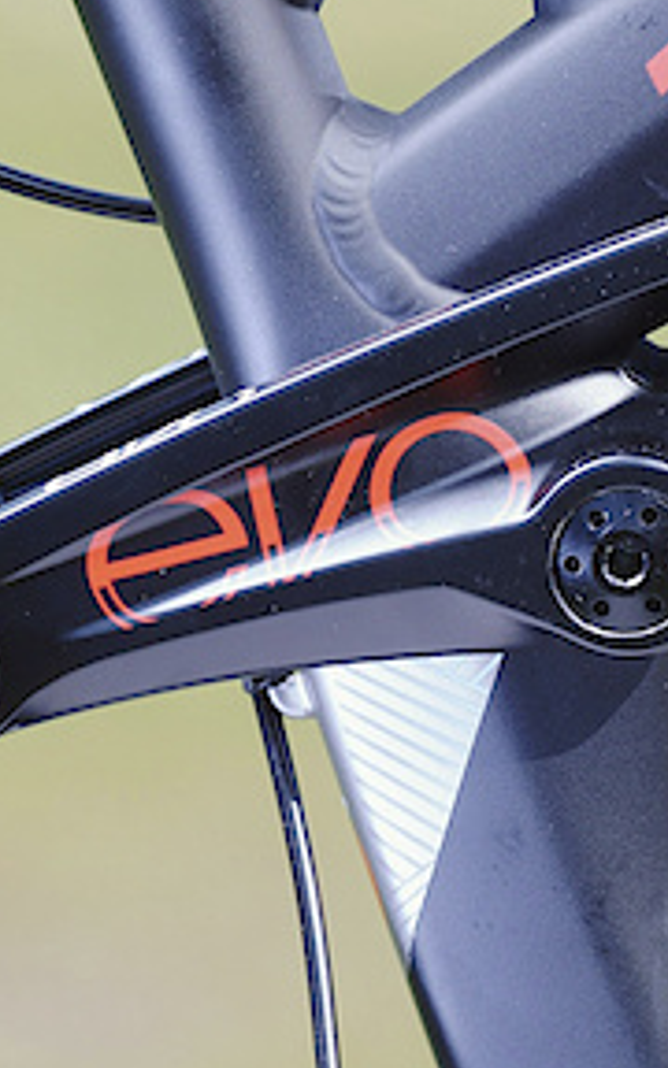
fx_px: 21001
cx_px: 406
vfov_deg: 2.9
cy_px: 801
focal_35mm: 721
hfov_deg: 1.8
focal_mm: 170
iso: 100
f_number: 4.5
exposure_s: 1/320
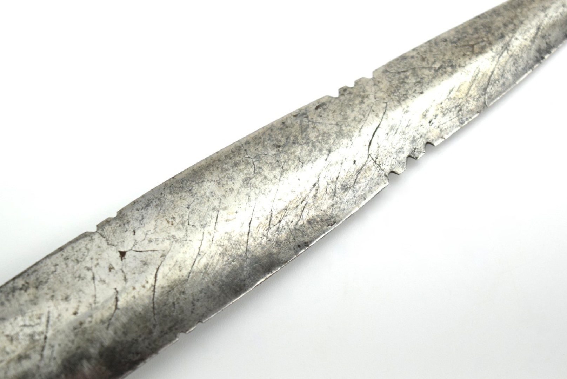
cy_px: 190
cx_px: 284
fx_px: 1300
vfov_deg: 16.6
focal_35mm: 82
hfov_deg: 24.6
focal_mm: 55
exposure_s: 1/2000
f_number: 5.6
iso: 1600
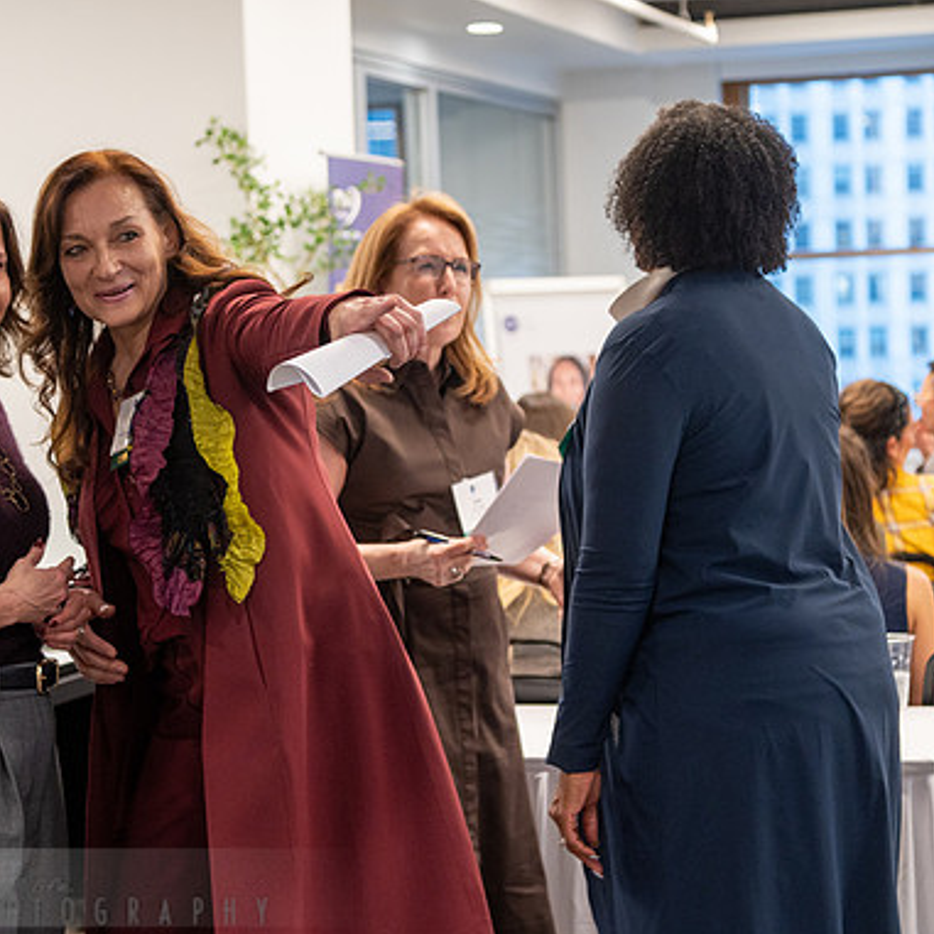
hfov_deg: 18.6
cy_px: 488
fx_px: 2839
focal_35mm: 93
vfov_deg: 18.7
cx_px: 307
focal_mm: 66
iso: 1600
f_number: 4
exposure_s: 1/100
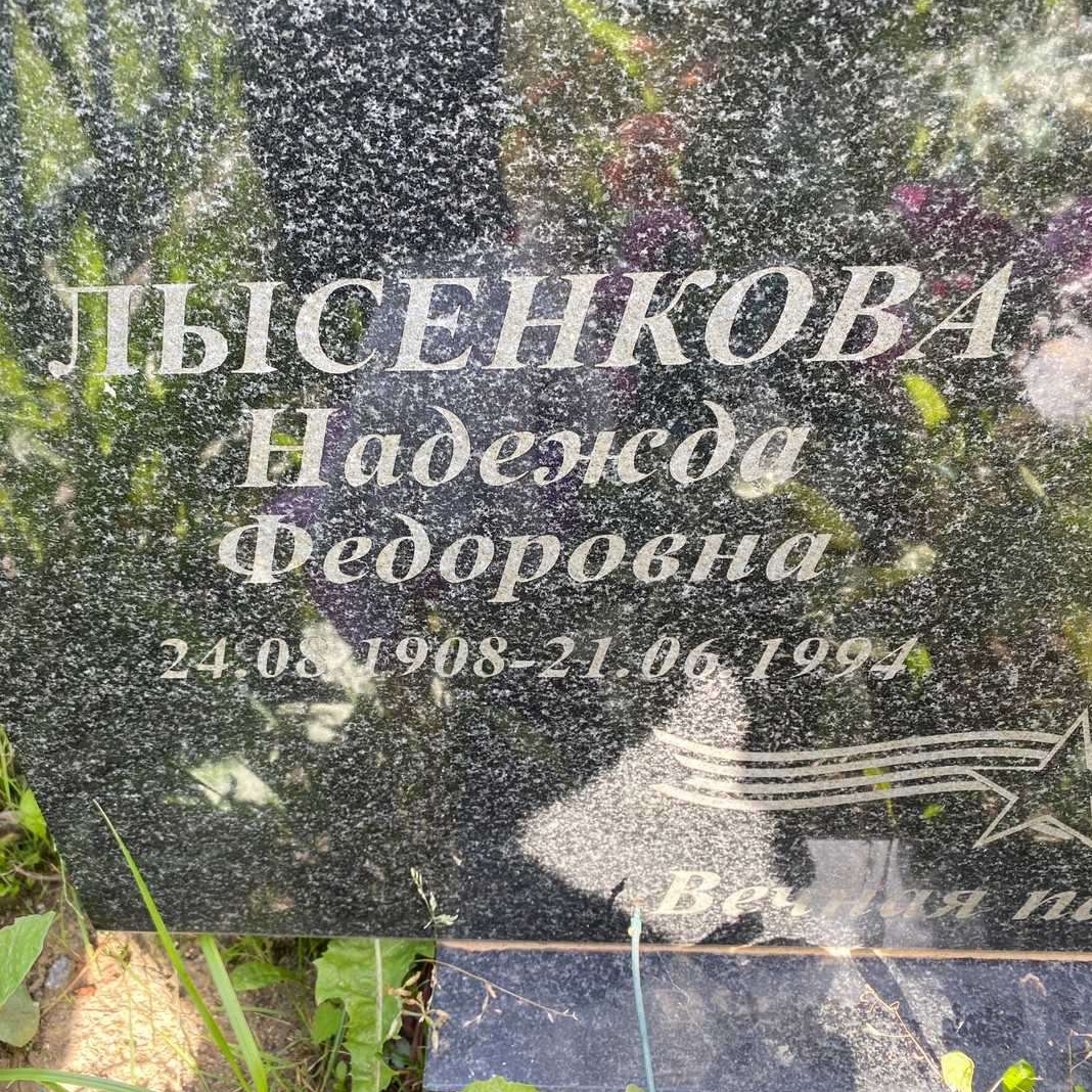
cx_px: 491
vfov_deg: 52.5
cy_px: 550
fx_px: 1106
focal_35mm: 31
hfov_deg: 52.4
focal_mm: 4.25
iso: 32
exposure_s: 1/135
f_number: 1.8
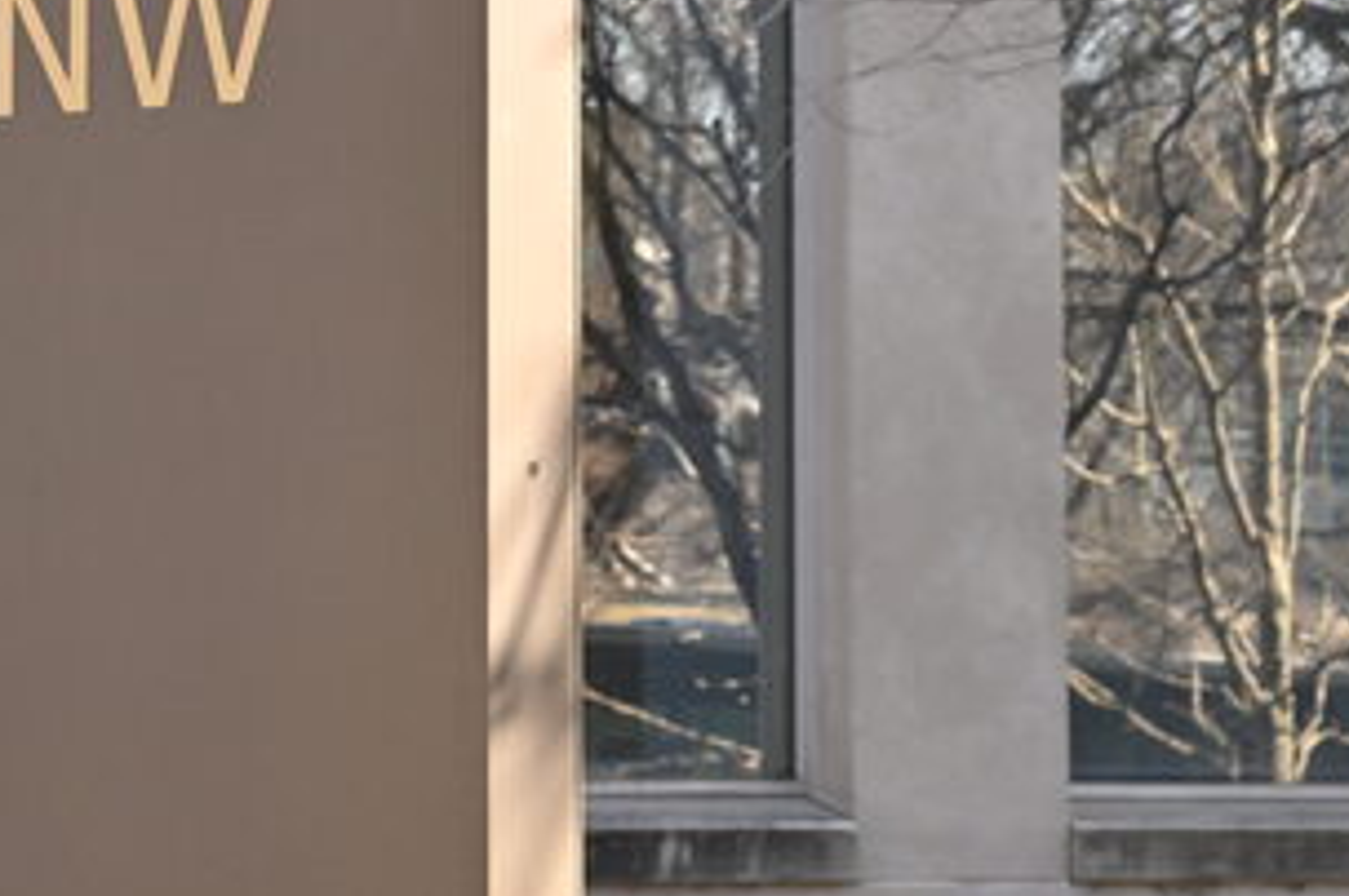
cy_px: -213
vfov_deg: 8.0
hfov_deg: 12.1
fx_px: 6363
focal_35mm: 170
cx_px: 453
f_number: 8
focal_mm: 43
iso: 160
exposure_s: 1/100
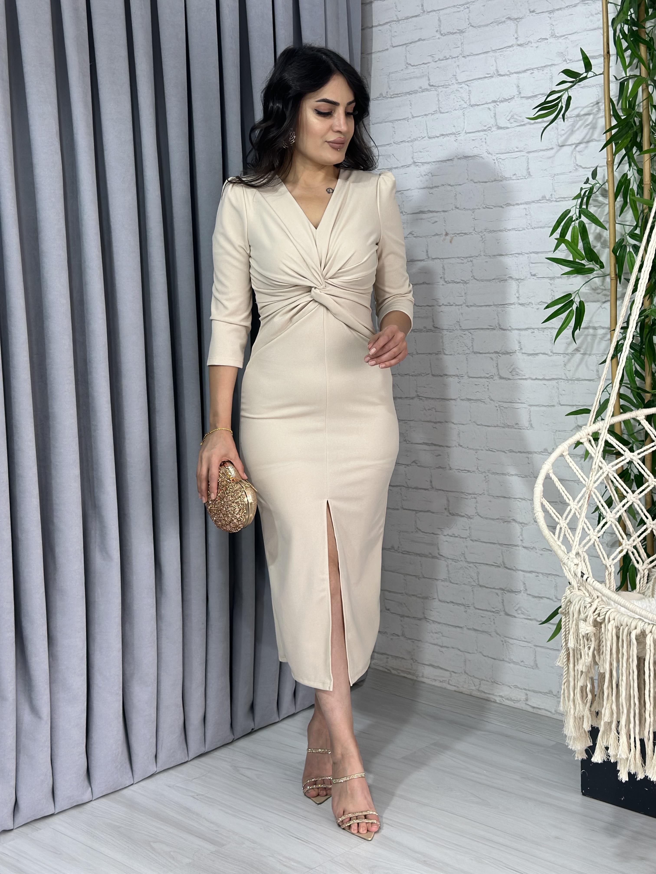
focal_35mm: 48
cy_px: 437
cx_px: 328
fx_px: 1213
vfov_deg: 39.7
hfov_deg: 30.3
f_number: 1.78
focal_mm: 6.86
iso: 80
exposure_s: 1/130
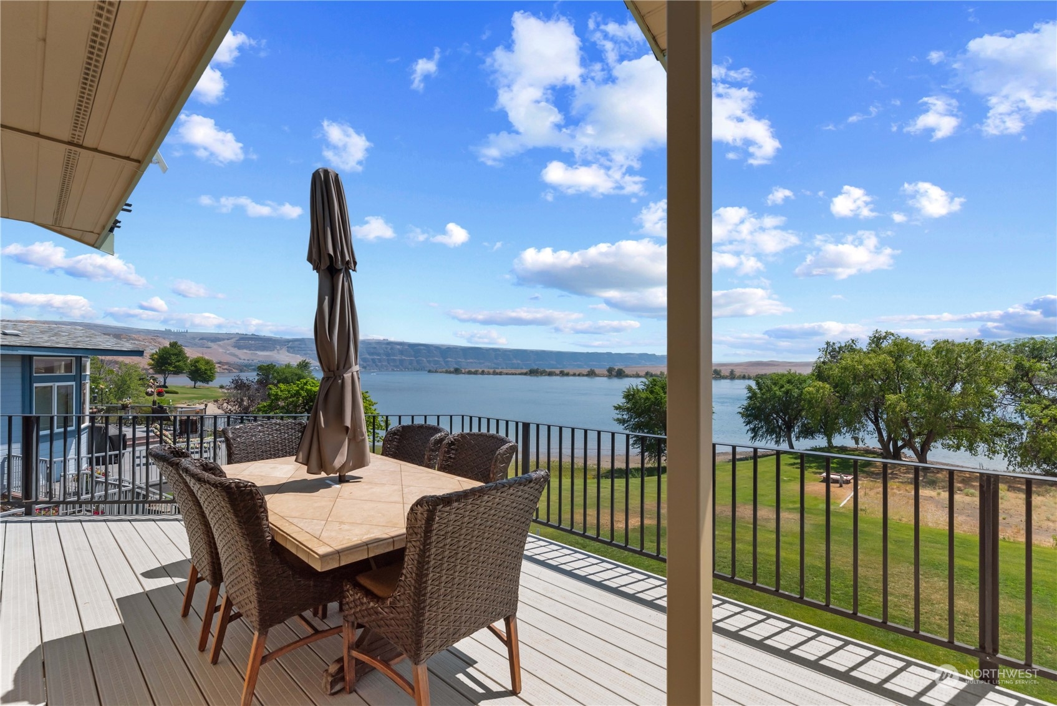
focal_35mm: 15
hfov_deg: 100.4
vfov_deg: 77.4
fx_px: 441
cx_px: 528
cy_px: 353
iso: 200
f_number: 7.1
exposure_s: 1/4000
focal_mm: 15
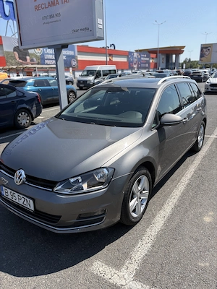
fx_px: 217
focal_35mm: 26
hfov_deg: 53.1
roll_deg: +2.6
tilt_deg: -16.6
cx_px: 108
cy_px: 144
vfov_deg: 67.3
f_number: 1.6
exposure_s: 1/2865
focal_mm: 5.96
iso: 50
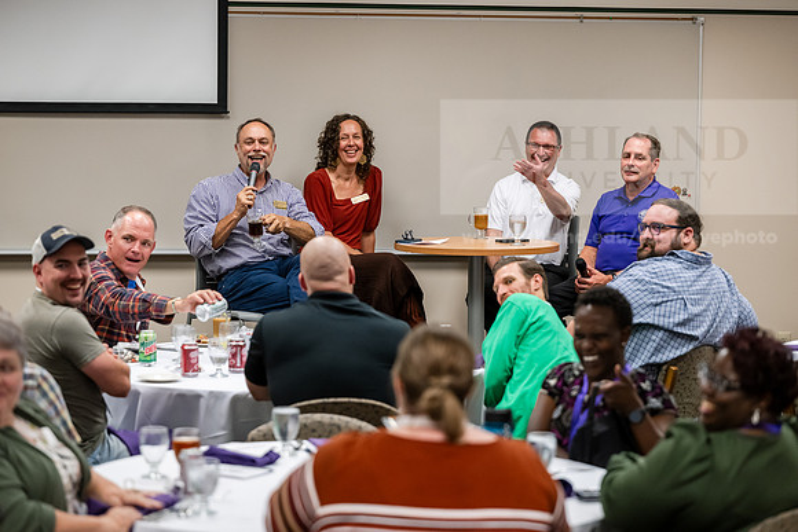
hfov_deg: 17.8
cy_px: 266
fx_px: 2550
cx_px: 399
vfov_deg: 11.9
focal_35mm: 115
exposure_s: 1/200
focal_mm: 115
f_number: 3.2
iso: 1600
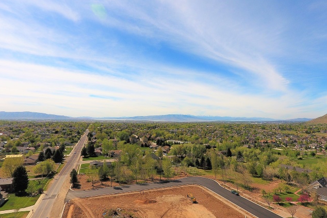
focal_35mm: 21
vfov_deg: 59.5
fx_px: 191
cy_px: 116
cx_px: 162
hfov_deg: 81.2
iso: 100
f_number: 2.8
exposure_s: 1/2558
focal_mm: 3.61
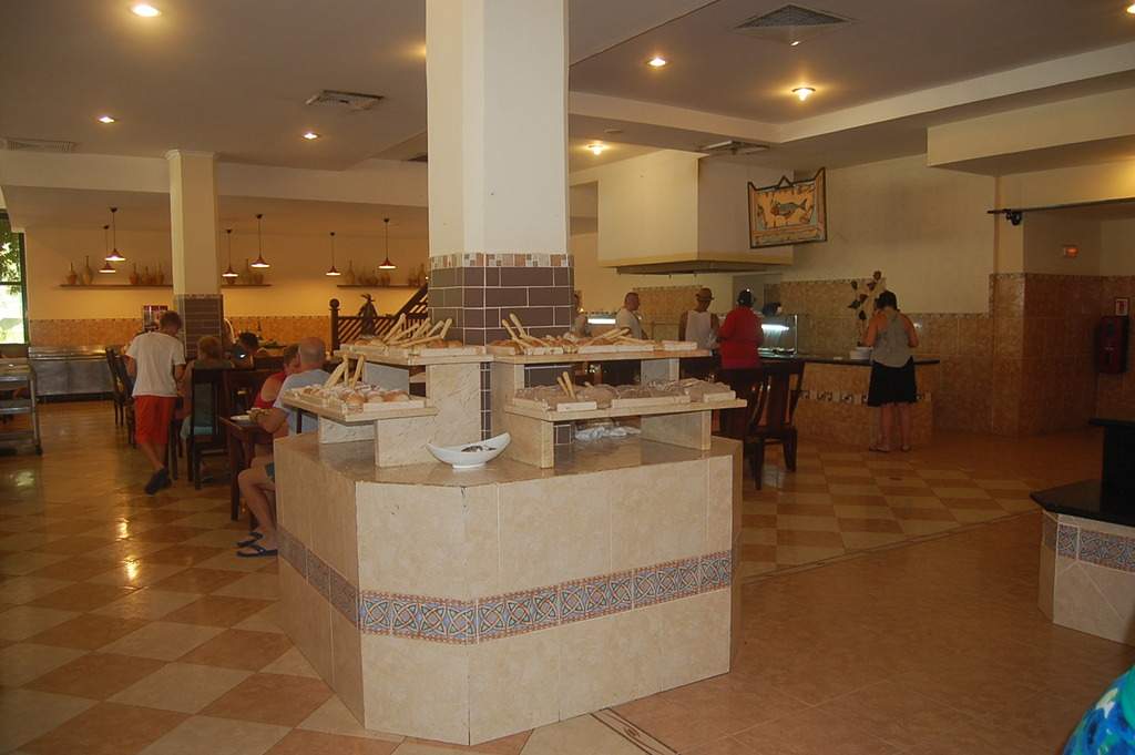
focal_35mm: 27
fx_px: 851
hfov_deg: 67.4
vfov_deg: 47.9
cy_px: 378
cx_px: 568
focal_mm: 18
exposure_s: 1/60
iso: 400
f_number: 3.5
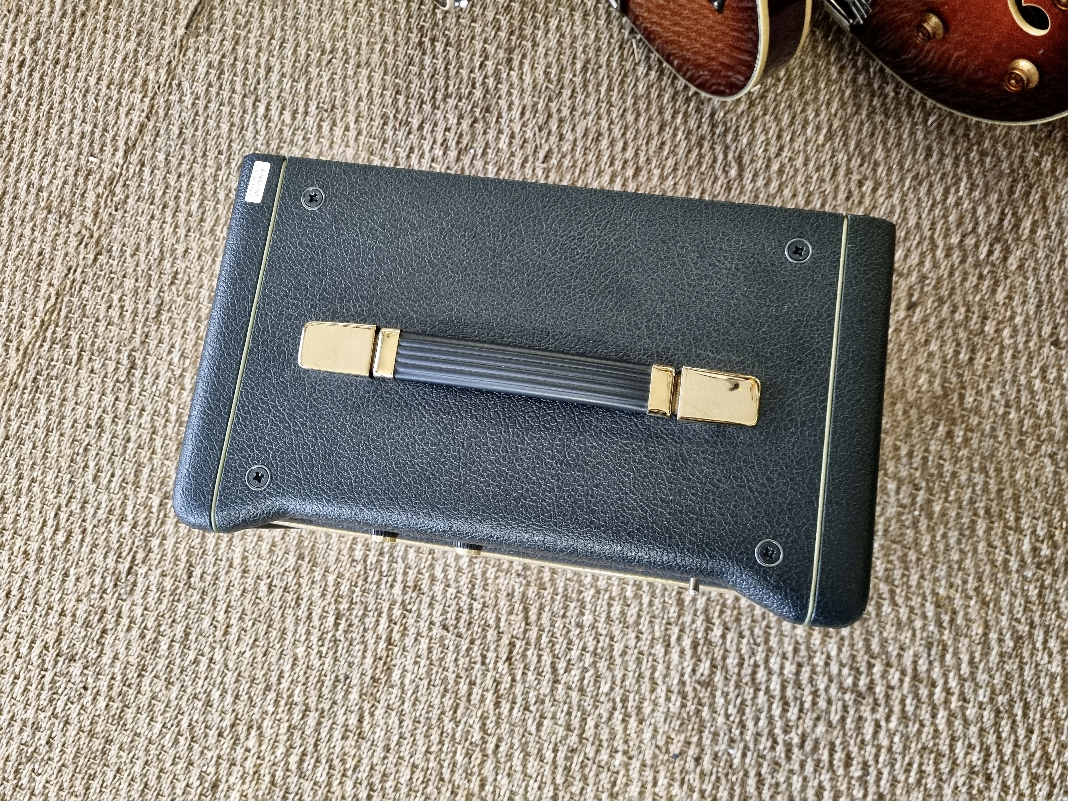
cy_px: 400
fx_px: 802
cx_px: 534
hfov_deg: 67.3
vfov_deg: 53.1
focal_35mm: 26
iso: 500
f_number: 1.8
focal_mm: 5.4
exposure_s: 1/40
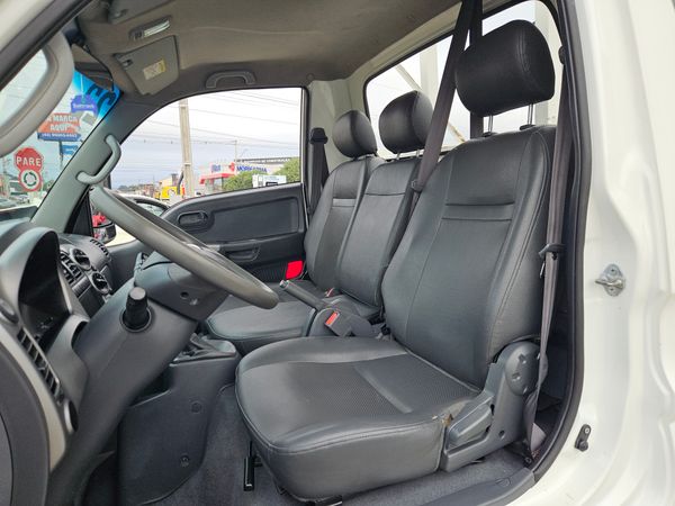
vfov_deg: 58.9
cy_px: 253
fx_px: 448
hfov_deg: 73.9
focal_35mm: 23
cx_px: 338
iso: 32
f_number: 1.8
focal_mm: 5.4
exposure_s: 1/180
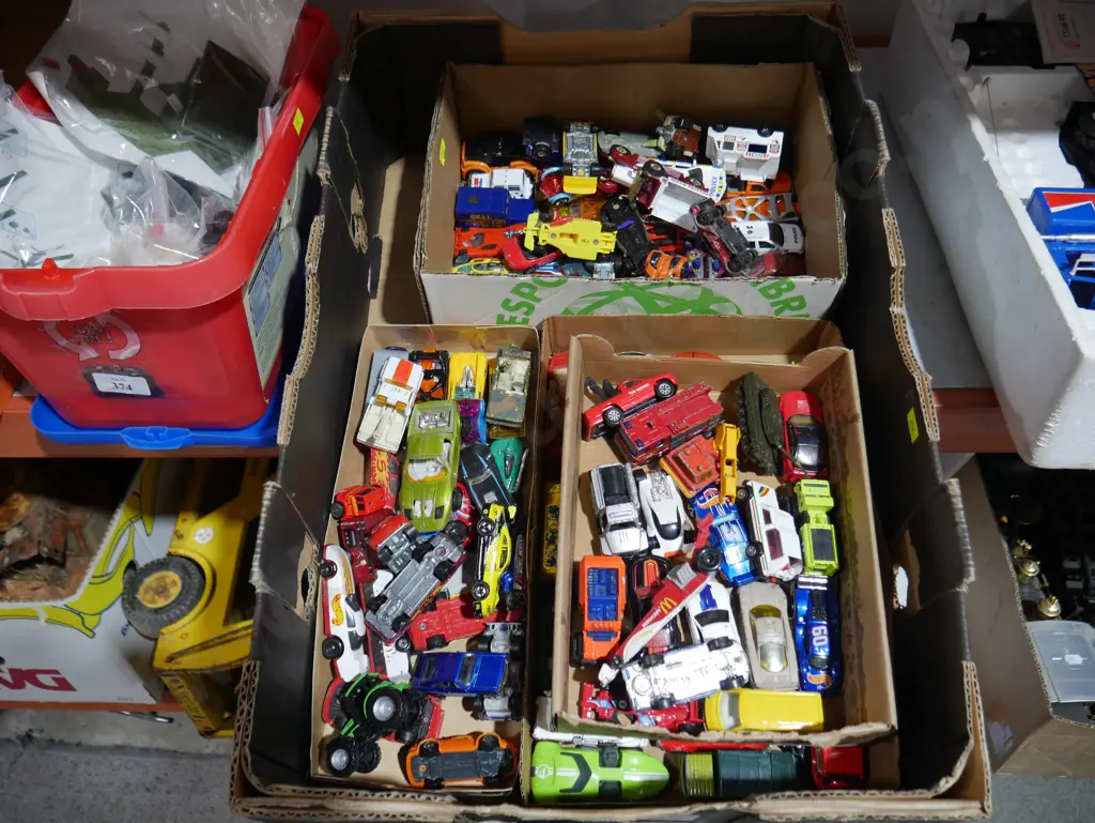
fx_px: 886
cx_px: 548
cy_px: 412
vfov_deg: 49.8
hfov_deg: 63.4
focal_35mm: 28
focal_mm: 14
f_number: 3.5
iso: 400
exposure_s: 1/60
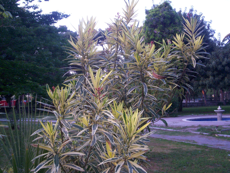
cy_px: 86
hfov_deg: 51.4
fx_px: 239
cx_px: 115
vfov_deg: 39.7
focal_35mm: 36
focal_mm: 5.9
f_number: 4.5
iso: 140
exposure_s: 1/27.6
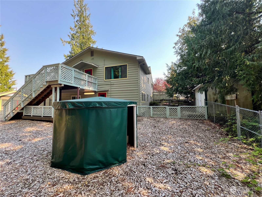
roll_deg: +0.6
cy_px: 98
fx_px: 98
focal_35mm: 13
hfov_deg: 106.2
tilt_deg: +2.8
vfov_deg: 89.9
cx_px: 131
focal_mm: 1.57
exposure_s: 1/141
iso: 32
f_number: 1.8
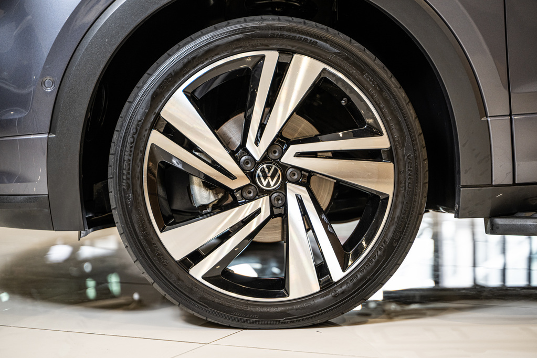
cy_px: 179
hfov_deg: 27.0
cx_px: 268
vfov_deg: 18.2
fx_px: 1119
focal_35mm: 75
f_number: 2.8
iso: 640
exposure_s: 1/160
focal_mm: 75
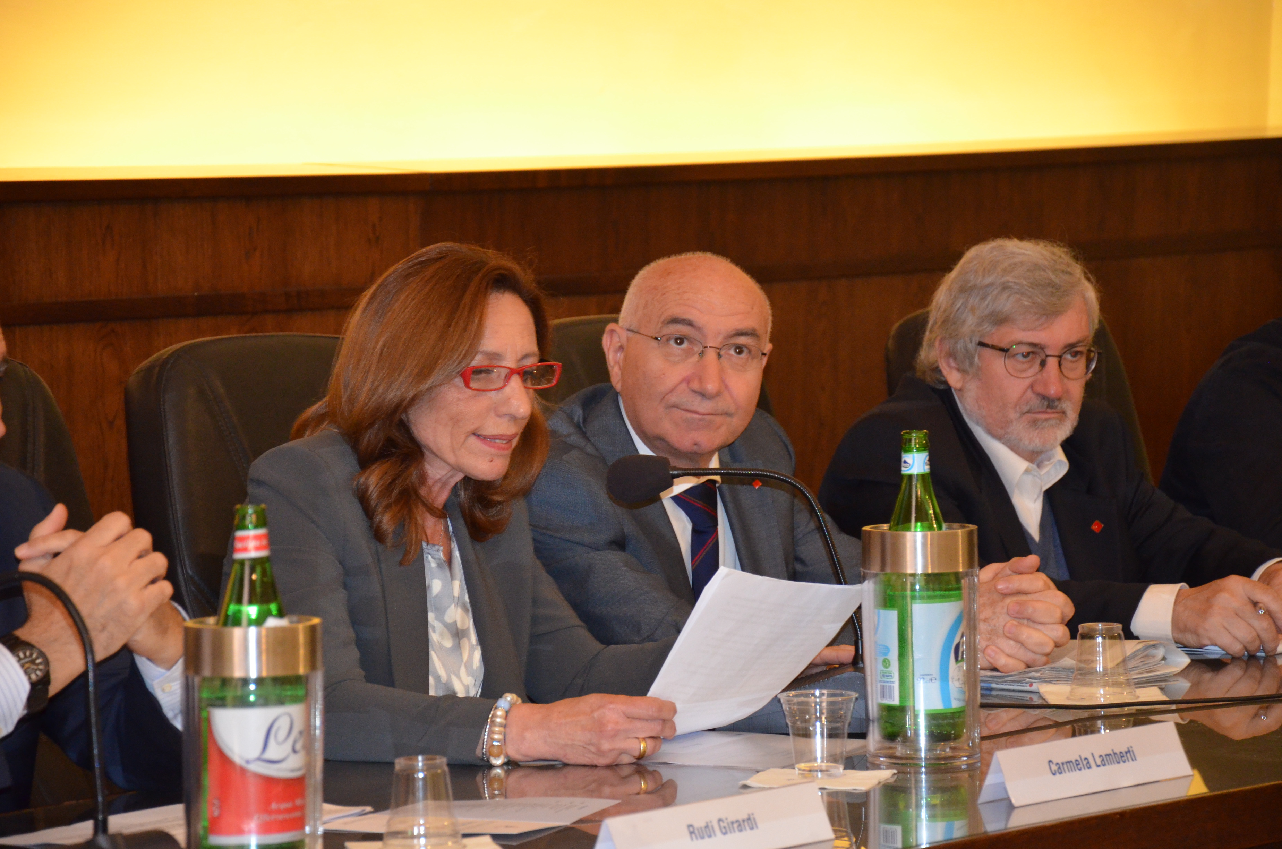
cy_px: 424
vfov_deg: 8.7
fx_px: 5597
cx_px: 641
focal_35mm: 158
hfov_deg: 13.1
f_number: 5.6
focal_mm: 105
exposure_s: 1/60
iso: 2200
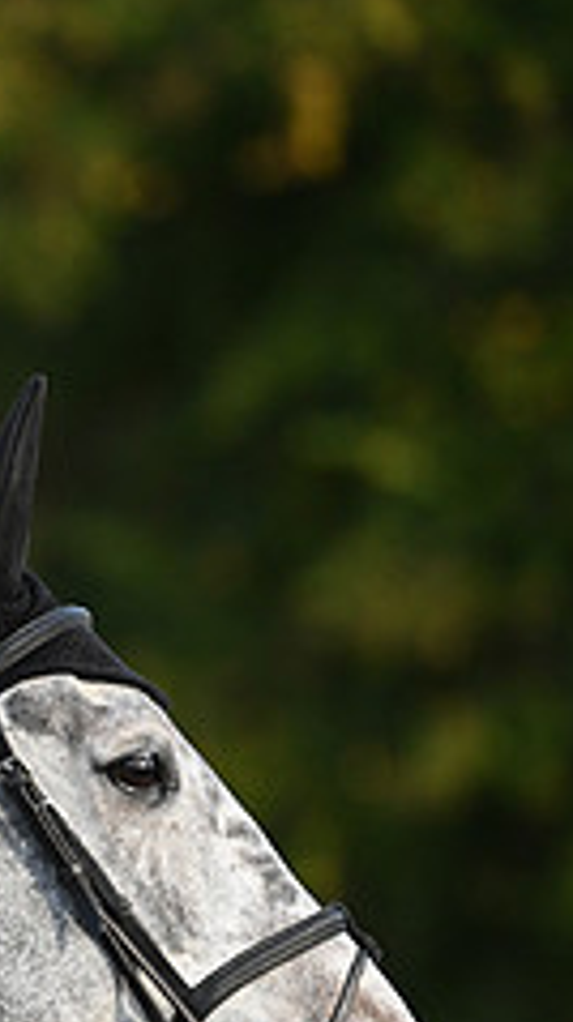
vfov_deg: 2.5
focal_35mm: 865
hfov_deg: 1.4
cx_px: -603
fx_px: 23422
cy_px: 750
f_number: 5.6
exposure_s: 1/1250
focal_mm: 340
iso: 1400
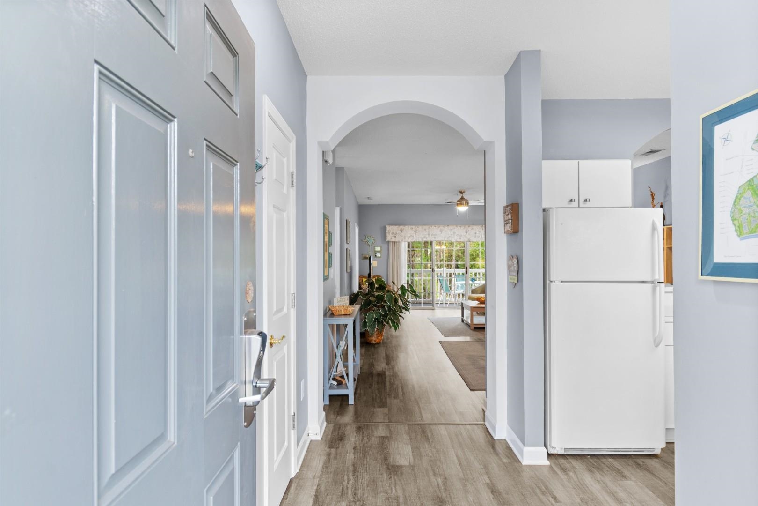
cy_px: 253
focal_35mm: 19
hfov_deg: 86.9
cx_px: 379
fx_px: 400
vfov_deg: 64.6
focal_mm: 13
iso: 100
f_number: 4.8
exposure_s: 1/5
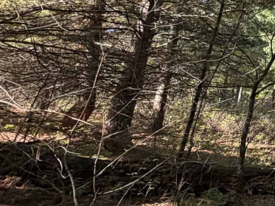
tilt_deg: +24.1
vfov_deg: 22.6
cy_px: -59
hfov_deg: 21.0
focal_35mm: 58
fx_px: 461
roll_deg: +3.4
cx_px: 508
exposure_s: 1/121
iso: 80
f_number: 2.2
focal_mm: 2.22
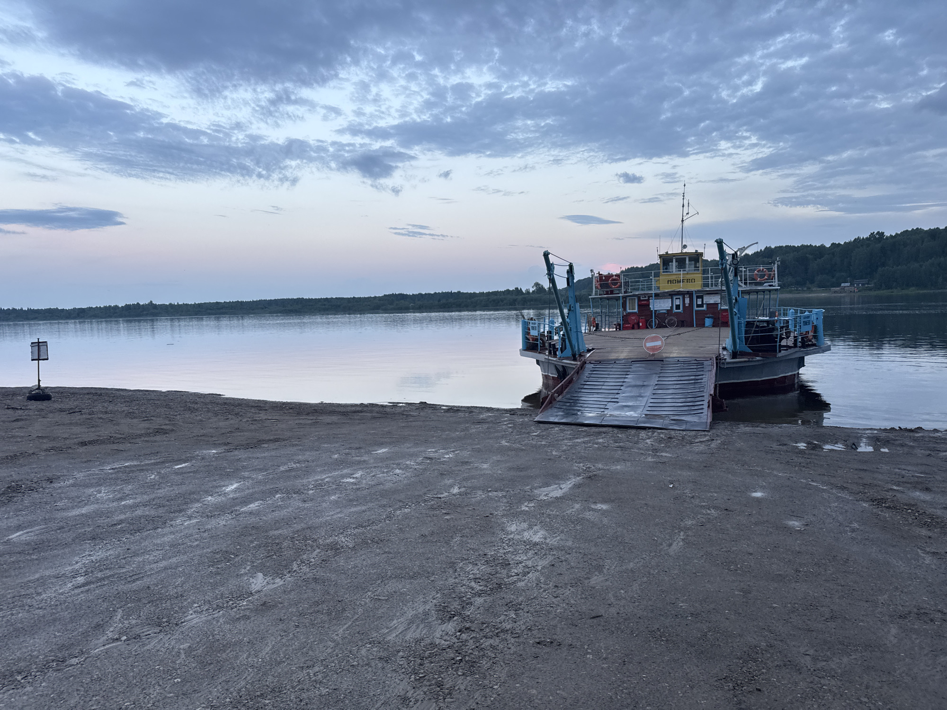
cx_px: 474
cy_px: 355
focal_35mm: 24
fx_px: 657
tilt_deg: -4.2
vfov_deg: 56.8
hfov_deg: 71.6
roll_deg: +3.2
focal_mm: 6.76
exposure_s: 1/121
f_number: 1.78
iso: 80
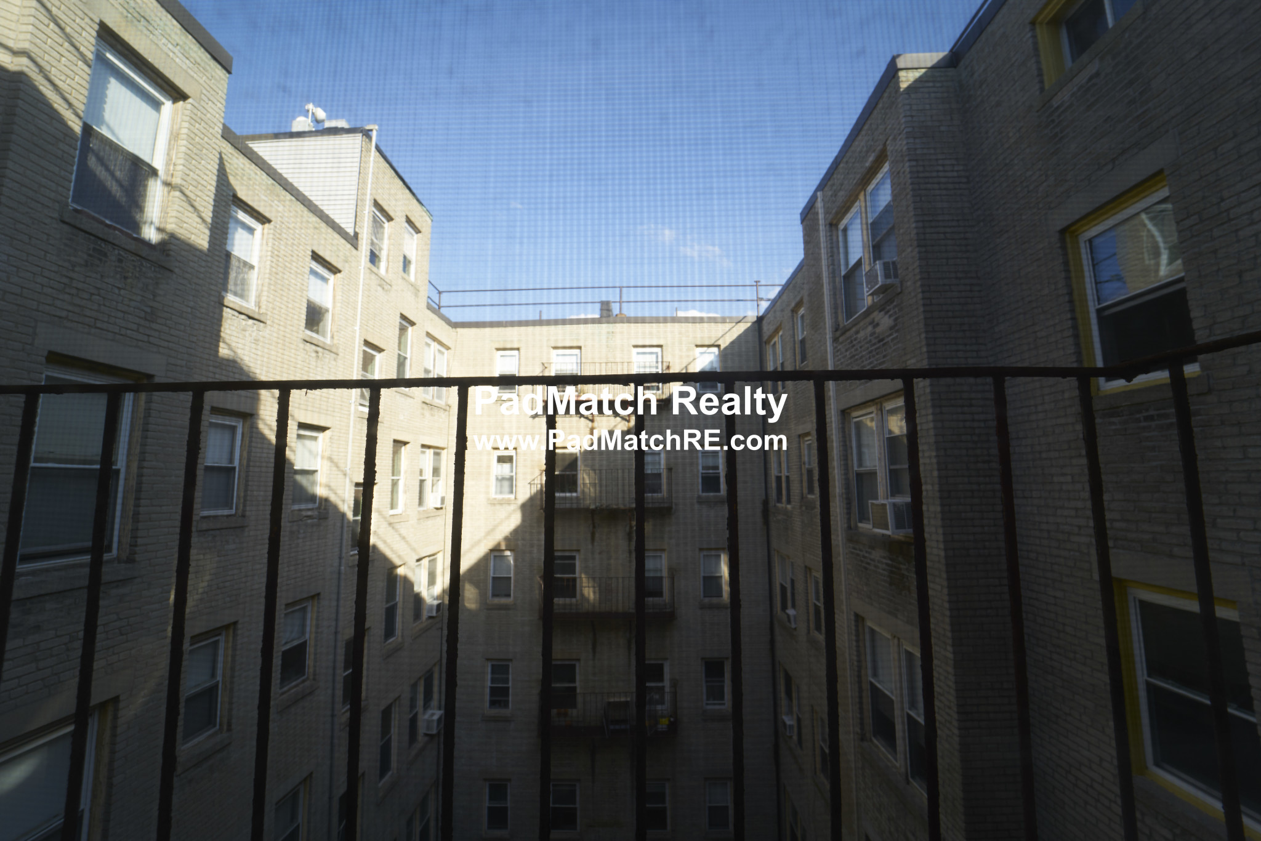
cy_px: 420
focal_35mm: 14
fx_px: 490
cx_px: 630
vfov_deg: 81.2
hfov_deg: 104.2
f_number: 7.1
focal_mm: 14
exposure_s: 1/200
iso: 200
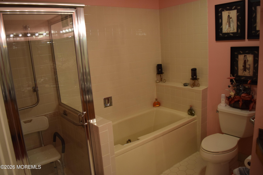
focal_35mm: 27
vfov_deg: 47.9
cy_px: 88
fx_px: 197
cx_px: 132
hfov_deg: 67.4
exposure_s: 1/60
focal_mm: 18
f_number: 4
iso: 560
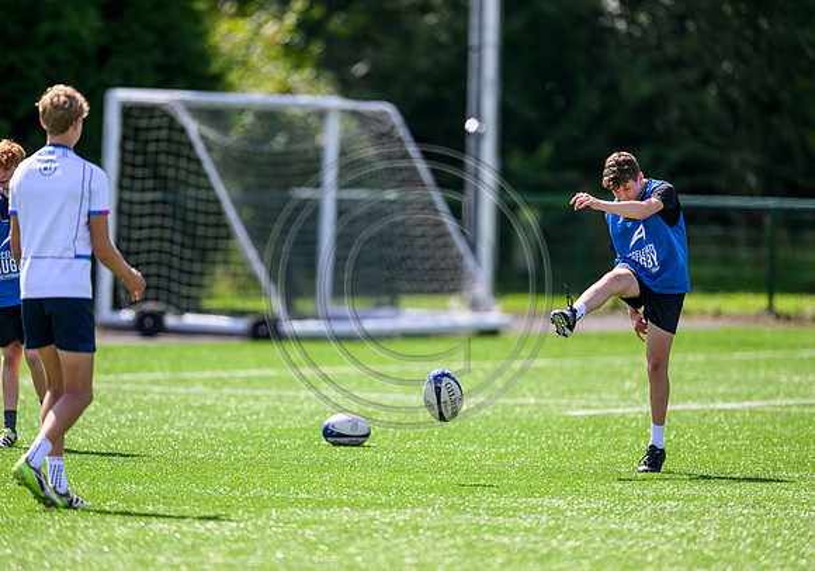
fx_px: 9506
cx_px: 428
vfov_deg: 3.4
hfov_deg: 4.9
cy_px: 286
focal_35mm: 413
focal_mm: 400
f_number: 3.2
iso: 250
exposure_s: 1/2000
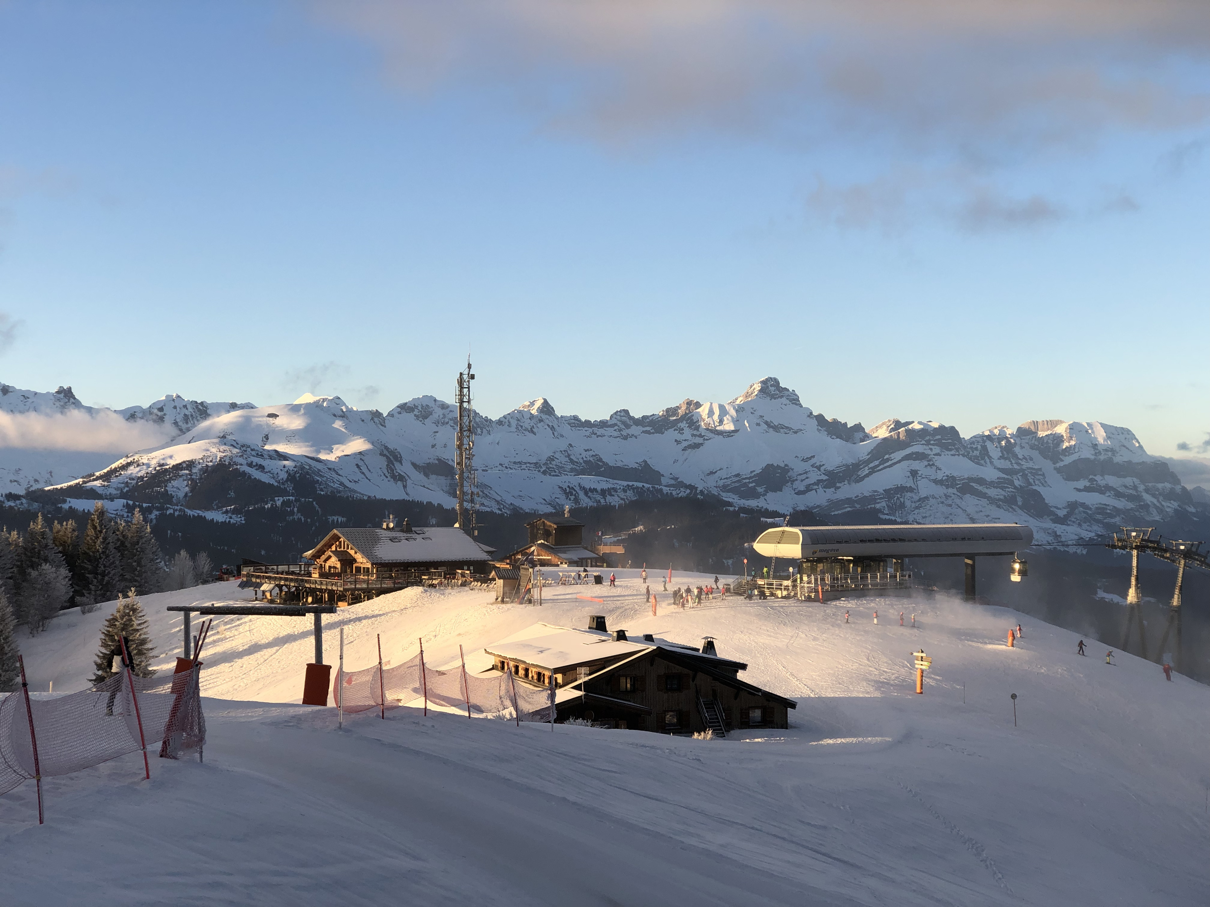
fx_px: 1818
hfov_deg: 36.8
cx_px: 605
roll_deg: +0.3
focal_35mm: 52
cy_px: 454
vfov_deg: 28.0
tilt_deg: +1.2
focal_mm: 6
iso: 16
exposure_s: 1/467
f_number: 2.4
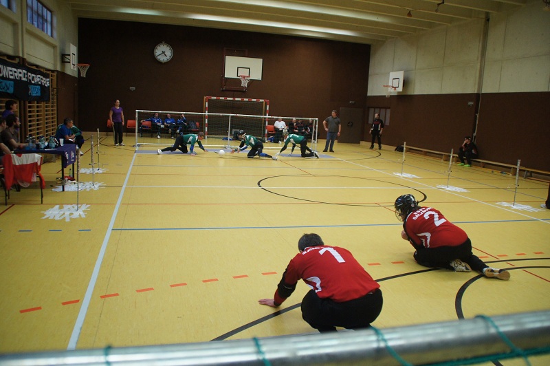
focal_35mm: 27
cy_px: 183
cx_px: 275
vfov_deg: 47.9
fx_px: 412
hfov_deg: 67.4
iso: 1600
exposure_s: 1/125
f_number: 3.5
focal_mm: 18
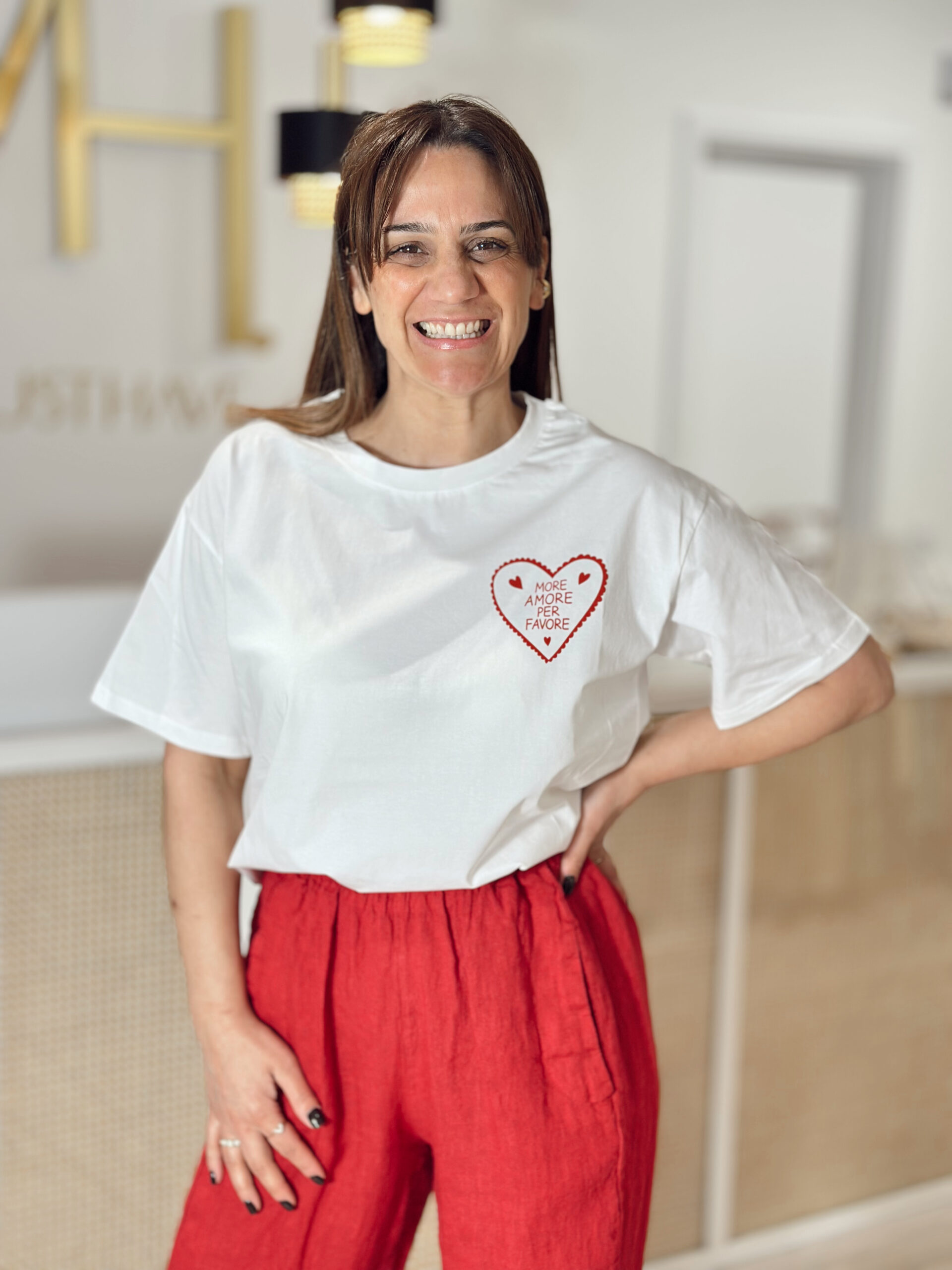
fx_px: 1760
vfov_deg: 39.7
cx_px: 476
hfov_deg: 30.3
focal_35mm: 48
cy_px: 635
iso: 64
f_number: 1.78
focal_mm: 6.86
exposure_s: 1/126
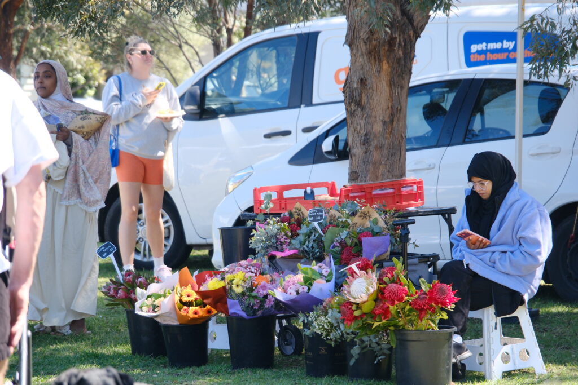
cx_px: 289
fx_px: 3260
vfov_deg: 6.8
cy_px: 192
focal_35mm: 203
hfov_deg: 10.1
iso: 1000
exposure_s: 1/400
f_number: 5.6
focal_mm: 135
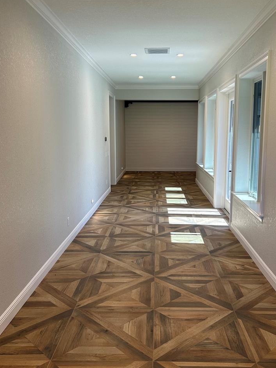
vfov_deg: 55.3
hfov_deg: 42.9
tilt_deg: -8.3
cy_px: 180
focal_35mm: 33
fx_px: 351
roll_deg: -0.6
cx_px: 151
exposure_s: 1/120
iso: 100
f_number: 1.5
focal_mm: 5.7
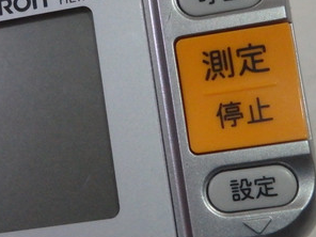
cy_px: 91
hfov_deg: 24.3
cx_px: 97
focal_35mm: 80
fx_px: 730
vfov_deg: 18.4
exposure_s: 1/25
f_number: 4.7
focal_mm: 6.6
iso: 1600
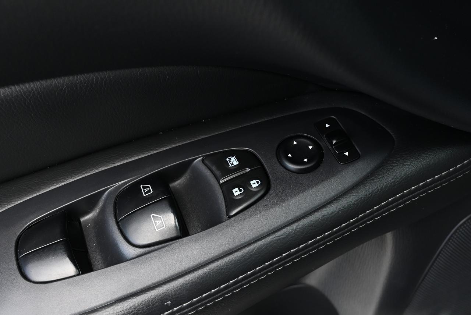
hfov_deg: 53.1
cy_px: 158
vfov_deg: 36.9
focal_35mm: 36
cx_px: 236
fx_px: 471
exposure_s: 1/500
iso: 1600
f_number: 6.3
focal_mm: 24
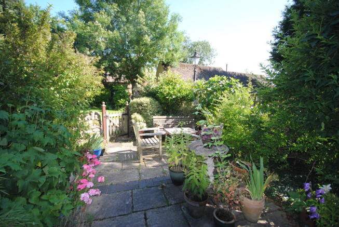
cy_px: 114
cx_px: 170
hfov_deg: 100.3
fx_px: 141
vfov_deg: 77.5
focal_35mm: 15
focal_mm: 10
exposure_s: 1/125
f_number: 4
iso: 100
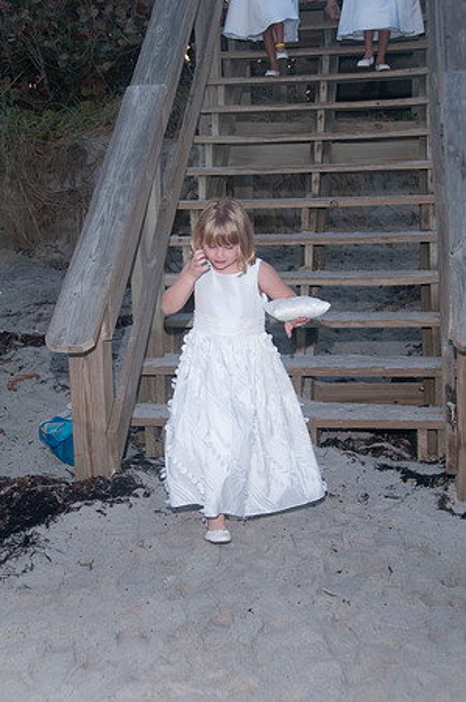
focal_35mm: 54
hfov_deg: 25.0
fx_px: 1051
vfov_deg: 36.9
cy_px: 351
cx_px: 233
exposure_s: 1/250
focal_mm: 36
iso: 400
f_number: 6.3
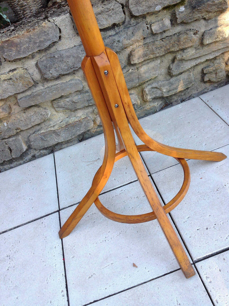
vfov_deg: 52.7
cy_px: 153
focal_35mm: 35
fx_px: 310
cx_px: 114
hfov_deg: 40.6
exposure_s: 1/120
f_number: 2.4
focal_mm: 4.28
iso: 64
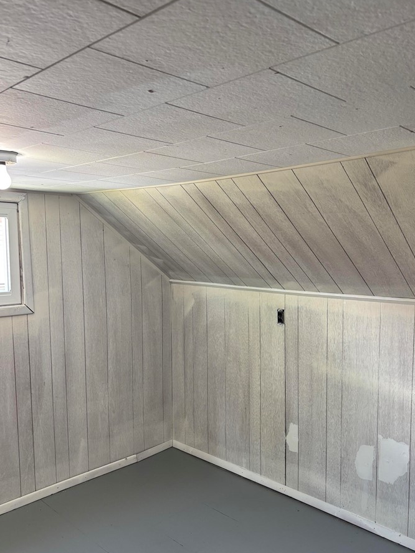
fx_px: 479
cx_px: 199
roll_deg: +0.4
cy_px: 302
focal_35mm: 30
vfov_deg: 59.8
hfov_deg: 46.8
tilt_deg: -5.7
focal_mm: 5.96
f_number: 1.6
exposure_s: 1/60
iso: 100
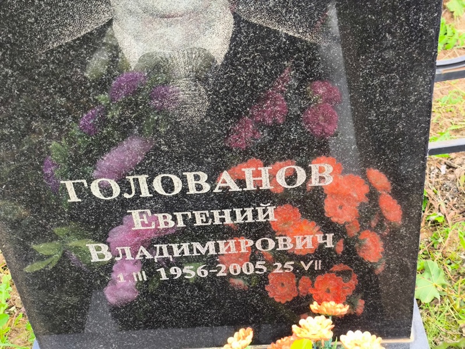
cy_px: 174
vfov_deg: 29.1
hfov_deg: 38.2
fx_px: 672
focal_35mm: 50
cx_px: 232
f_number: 1.7
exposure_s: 1/120
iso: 64
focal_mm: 4.71
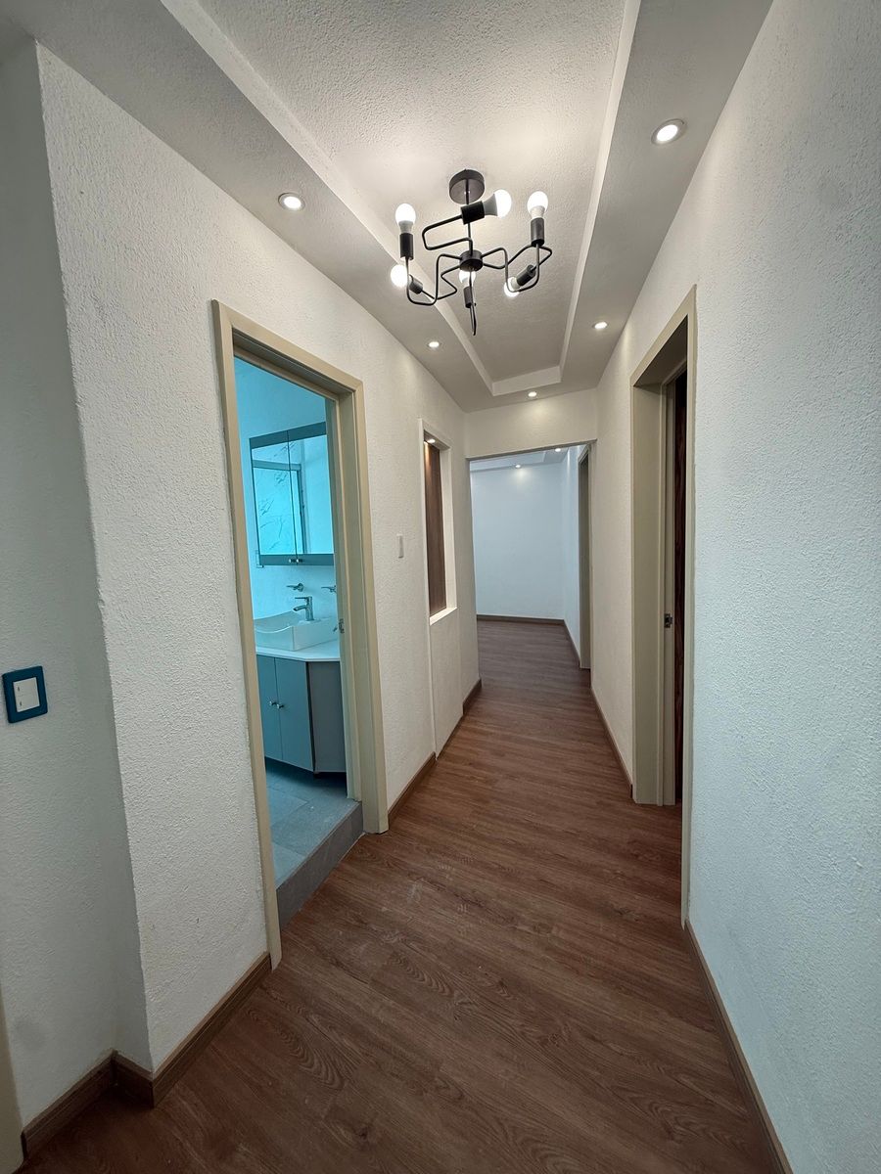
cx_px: 440
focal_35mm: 14
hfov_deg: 85.7
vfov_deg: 102.1
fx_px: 475
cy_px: 587
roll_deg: +1.6
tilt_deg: -5.9
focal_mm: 2.22
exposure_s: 1/120
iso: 100
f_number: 2.2
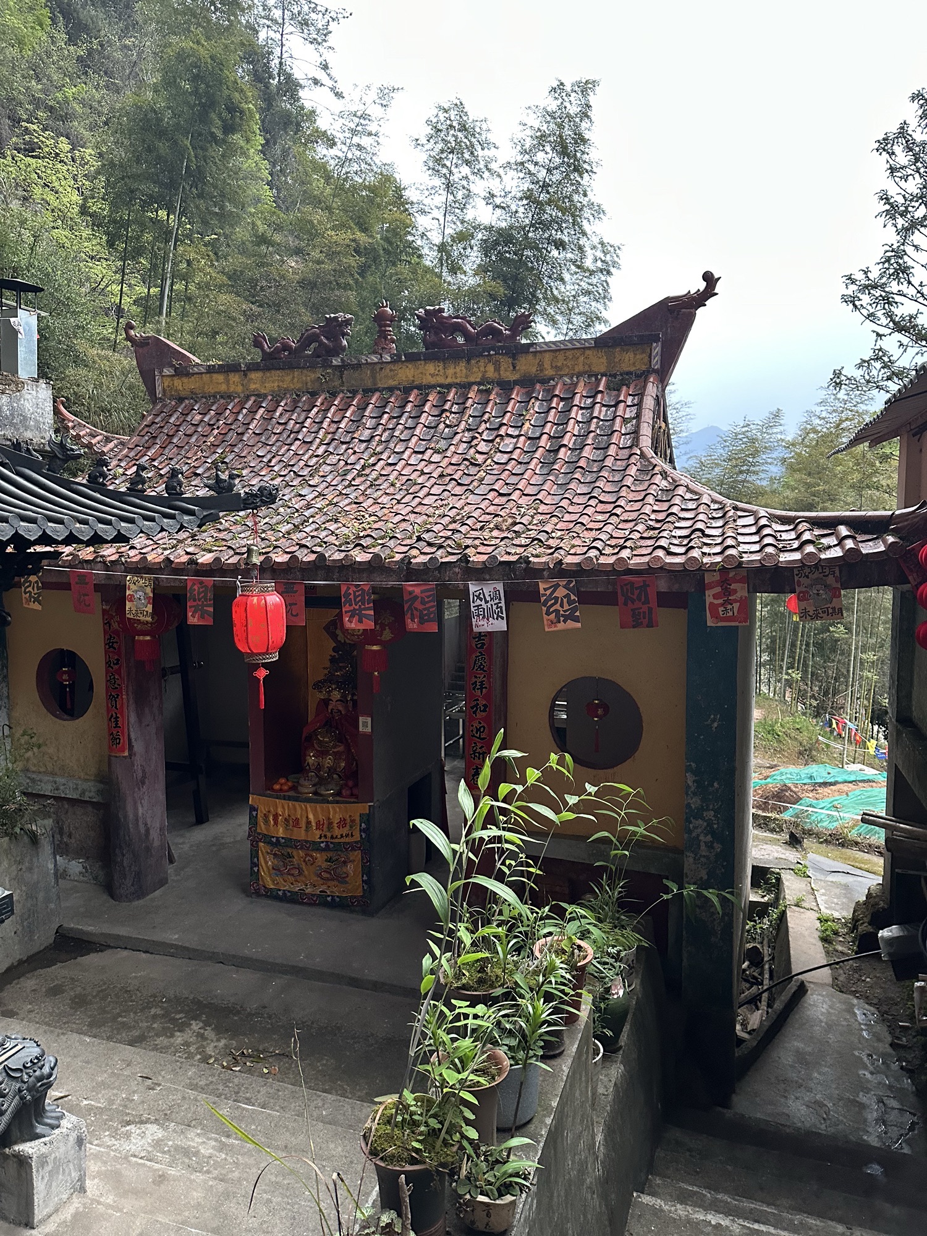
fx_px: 857
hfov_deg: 56.8
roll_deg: +0.5
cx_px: 464
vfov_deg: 71.6
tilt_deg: -5.9
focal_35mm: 24
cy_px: 618
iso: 400
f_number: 1.78
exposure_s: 1/60
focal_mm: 6.86
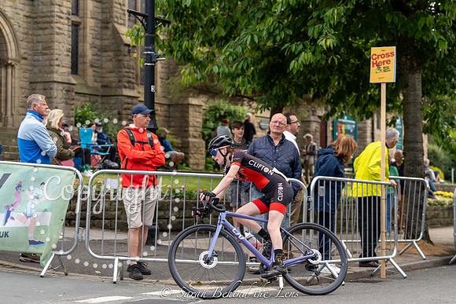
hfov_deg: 28.8
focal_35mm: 70
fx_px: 887
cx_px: 228
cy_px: 152
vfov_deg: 19.5
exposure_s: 1/1000
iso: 400
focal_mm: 70
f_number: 3.2
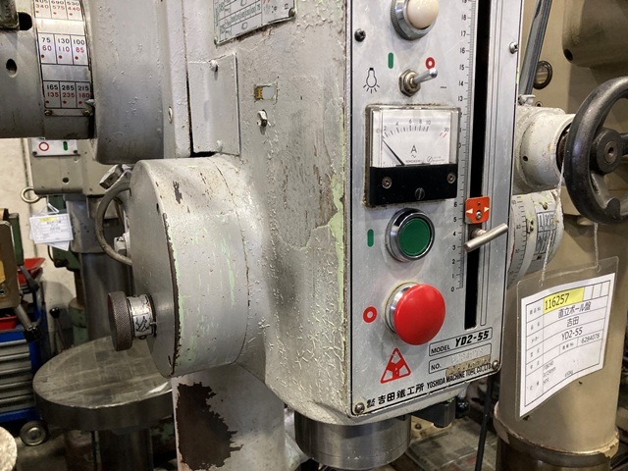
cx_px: 314
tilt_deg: -11.3
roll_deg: +0.1
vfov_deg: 49.7
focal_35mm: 28
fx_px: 508
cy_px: 236
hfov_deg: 63.4
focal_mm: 3.99
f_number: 1.8
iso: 200
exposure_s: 1/60
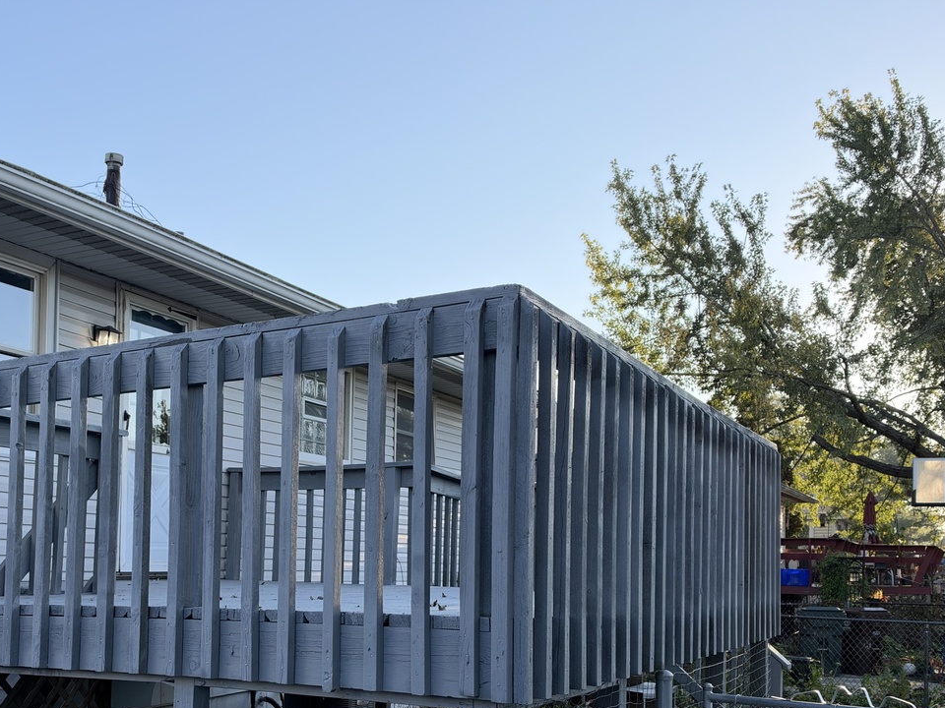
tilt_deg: +3.5
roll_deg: -0.9
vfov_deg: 38.9
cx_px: 316
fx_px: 983
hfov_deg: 50.4
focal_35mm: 36
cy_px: 505
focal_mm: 6.93
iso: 100
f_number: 1.8
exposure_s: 1/1167
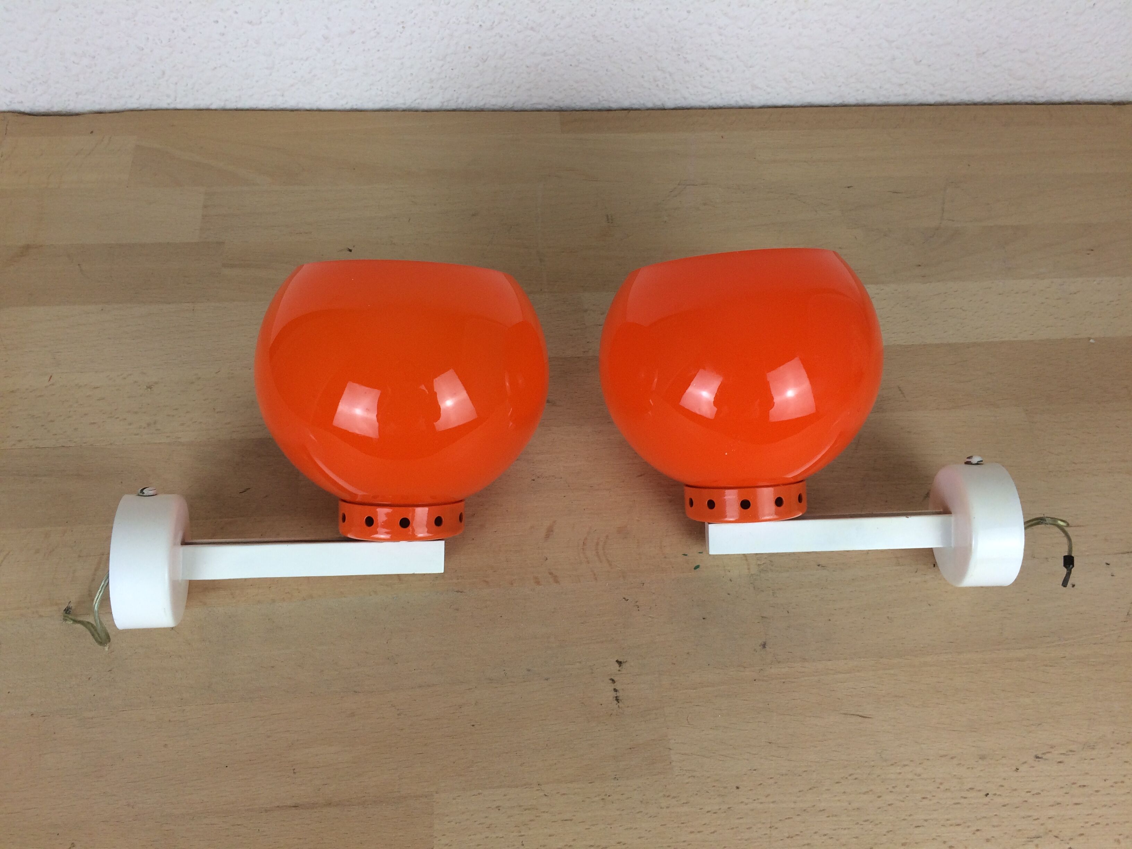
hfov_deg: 61.7
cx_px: 566
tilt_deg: -54.2
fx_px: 948
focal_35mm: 29
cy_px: 424
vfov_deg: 48.2
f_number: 2.2
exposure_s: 1/100
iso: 64
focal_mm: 4.15
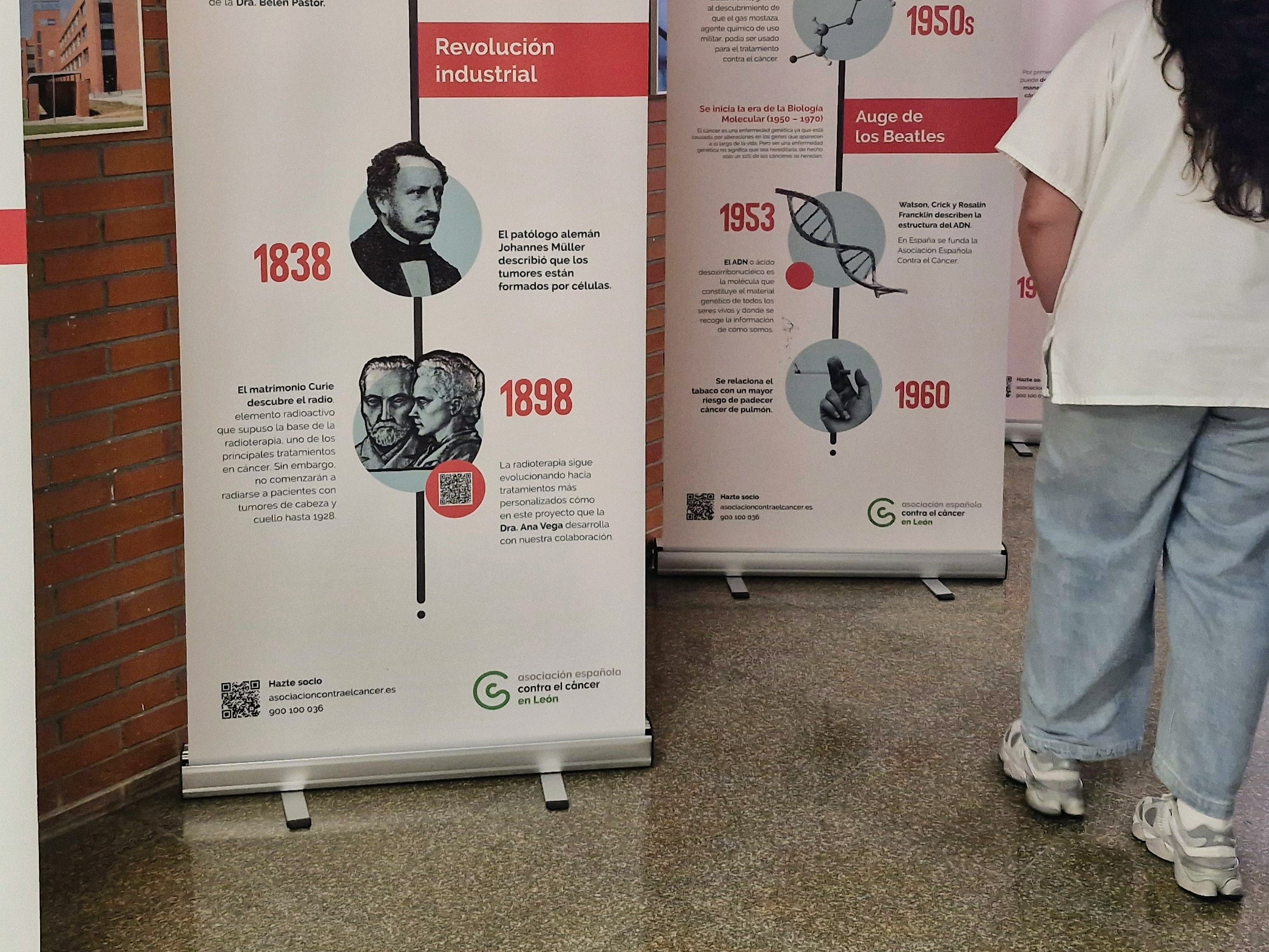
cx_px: 563
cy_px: 288
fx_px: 1613
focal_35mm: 44
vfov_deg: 32.5
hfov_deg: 42.9
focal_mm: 5.54
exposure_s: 1/100
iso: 250
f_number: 1.8
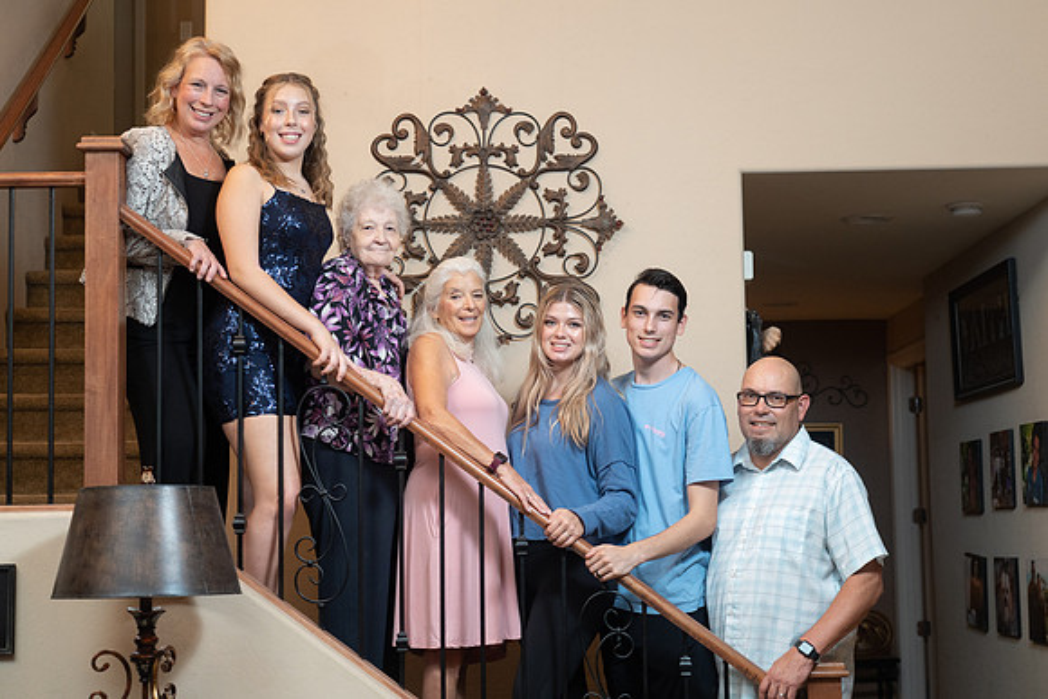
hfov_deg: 35.4
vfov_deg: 24.1
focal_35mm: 56
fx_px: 1641
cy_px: 350
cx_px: 524
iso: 1600
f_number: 4
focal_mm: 54
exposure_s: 1/50
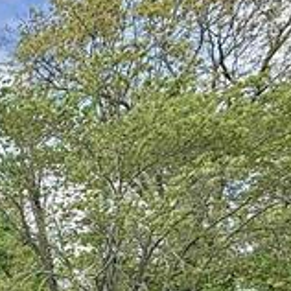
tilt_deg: -2.5
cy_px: 357
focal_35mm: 50
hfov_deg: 26.9
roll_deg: +0.3
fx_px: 476
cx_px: -114
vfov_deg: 29.0
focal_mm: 2.22
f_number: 2.2
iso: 64
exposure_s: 1/876
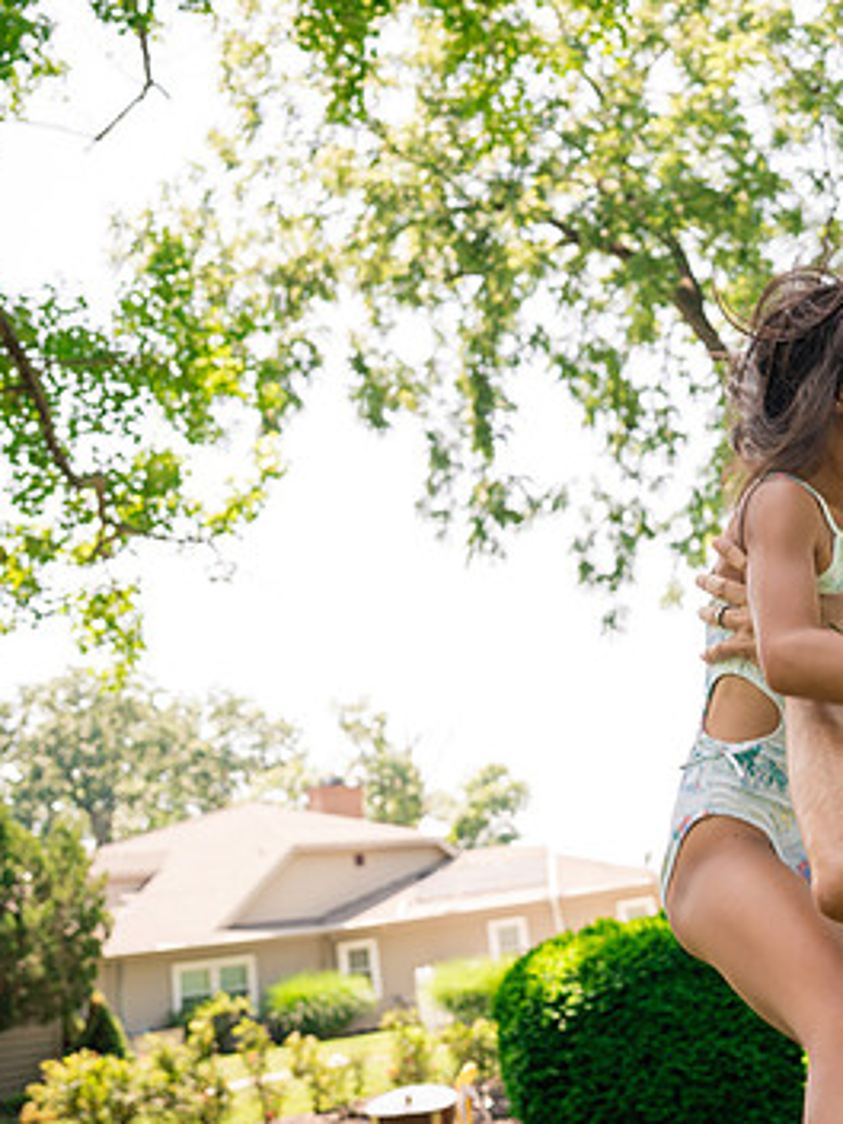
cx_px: 725
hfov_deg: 35.9
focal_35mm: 38
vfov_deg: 49.0
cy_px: 564
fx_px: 1234
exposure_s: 1/640
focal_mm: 24
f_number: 2.8
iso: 250
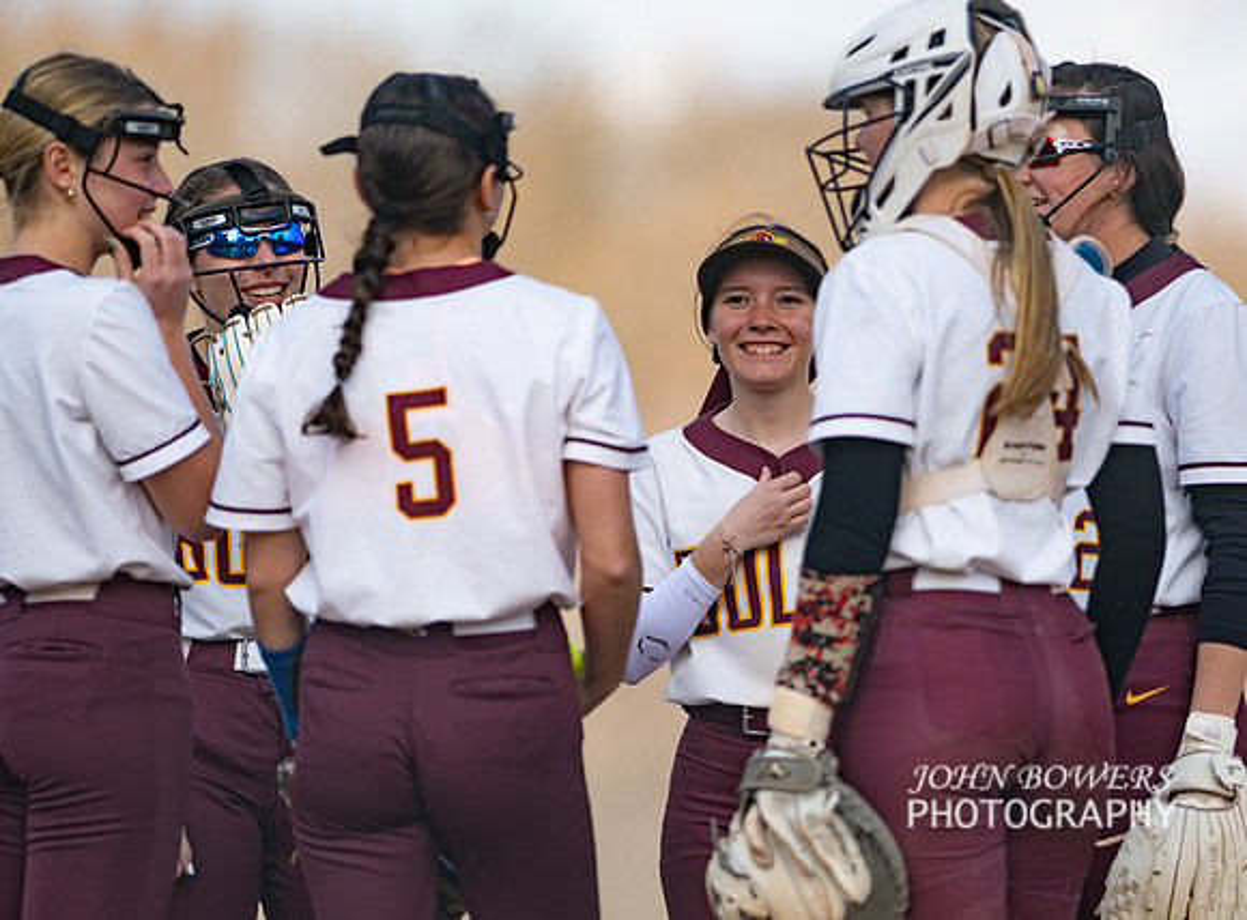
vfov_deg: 3.7
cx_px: 729
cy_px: 508
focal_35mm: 397
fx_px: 14217
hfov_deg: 5.0
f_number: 2.8
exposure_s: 1/3200
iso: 200
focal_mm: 300
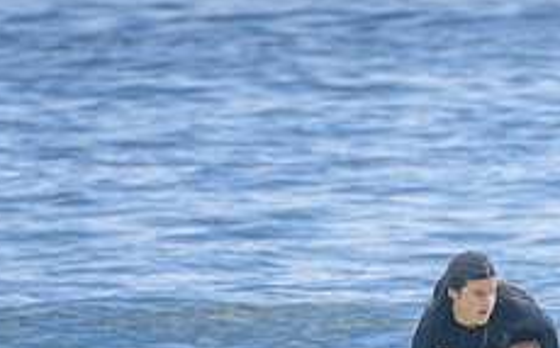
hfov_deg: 1.7
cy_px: 467
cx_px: 508
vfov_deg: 1.0
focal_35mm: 1263
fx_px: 19247
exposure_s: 1/1600
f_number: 9
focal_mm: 400
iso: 500
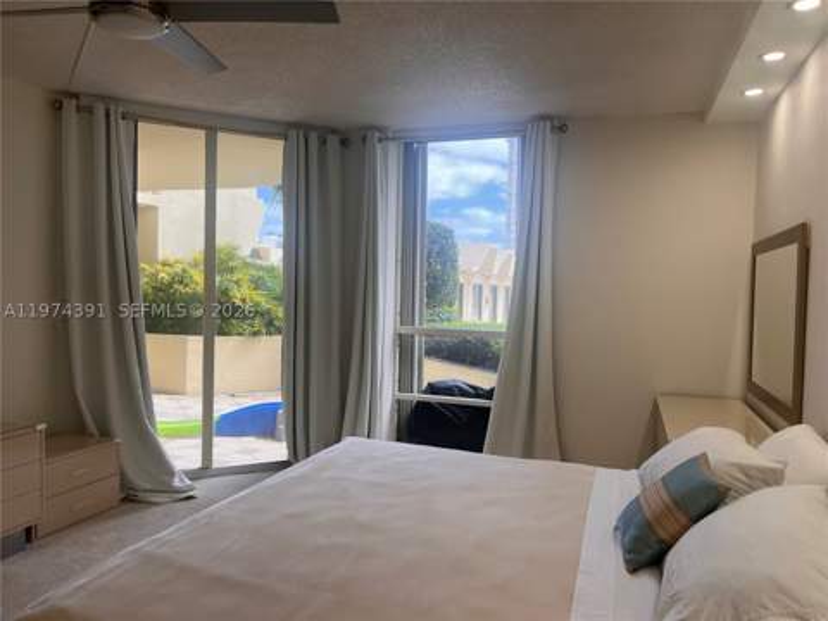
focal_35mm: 26
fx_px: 622
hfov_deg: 67.3
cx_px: 414
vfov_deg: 53.1
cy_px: 310
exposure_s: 1/366
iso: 50
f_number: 1.5
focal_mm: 5.7
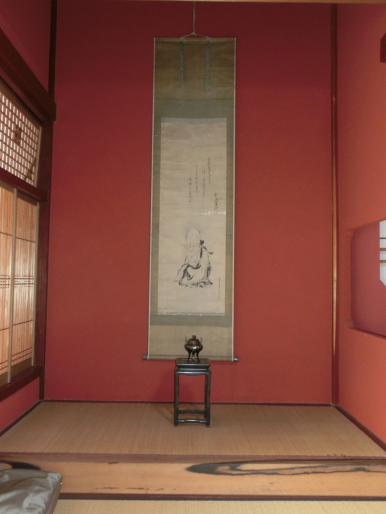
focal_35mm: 30
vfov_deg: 60.0
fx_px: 446
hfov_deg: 46.8
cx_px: 193
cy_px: 257
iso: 400
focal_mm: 5.36
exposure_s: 1/20
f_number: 3.5
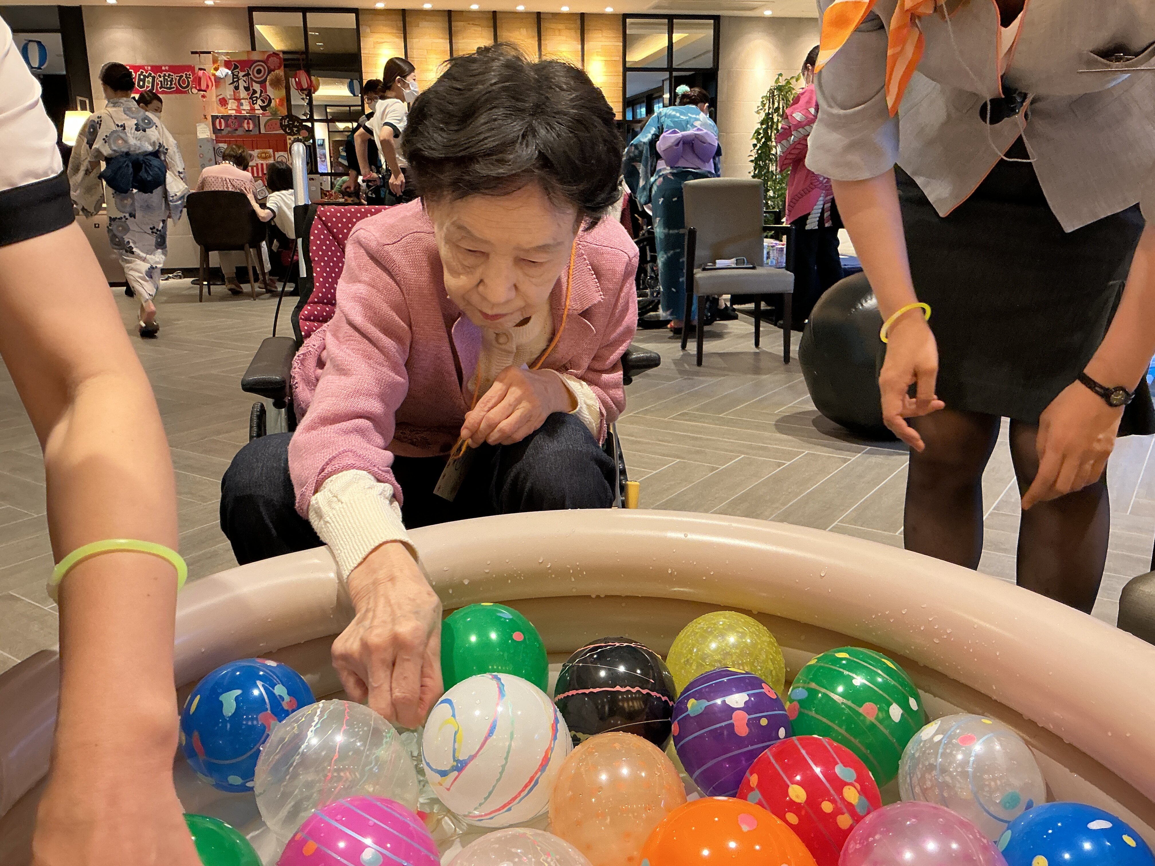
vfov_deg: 48.2
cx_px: 578
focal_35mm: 29
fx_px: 968
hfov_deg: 61.7
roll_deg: +1.6
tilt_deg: -14.8
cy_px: 433
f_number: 1.8
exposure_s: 1/60
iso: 125
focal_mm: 3
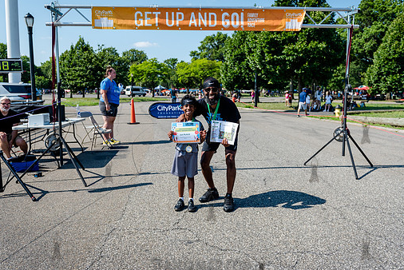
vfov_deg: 42.4
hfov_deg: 60.3
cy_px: 130
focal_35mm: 31
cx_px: 206
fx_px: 348
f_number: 3.2
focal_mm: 26
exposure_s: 1/2500
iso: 200
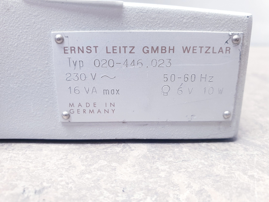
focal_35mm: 26
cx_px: 134
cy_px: 101
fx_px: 202
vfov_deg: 53.1
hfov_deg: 67.3
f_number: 2.4
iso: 250
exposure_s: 1/50
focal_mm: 4.3
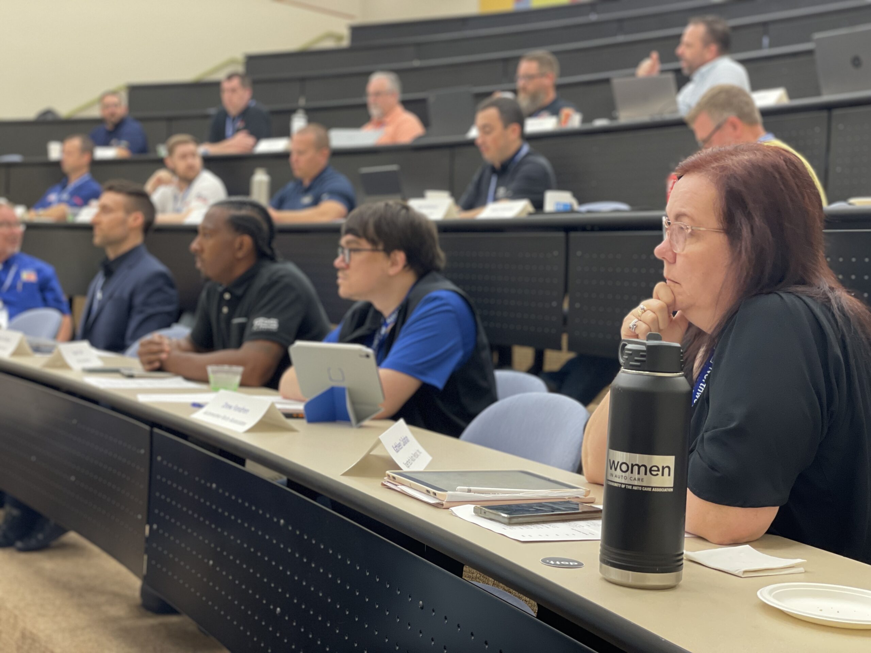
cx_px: 436
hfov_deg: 36.8
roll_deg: -3.7
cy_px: 326
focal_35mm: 52
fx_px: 1308
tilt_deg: -2.1
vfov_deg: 28.0
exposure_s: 1/60
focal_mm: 6
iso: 160
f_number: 2
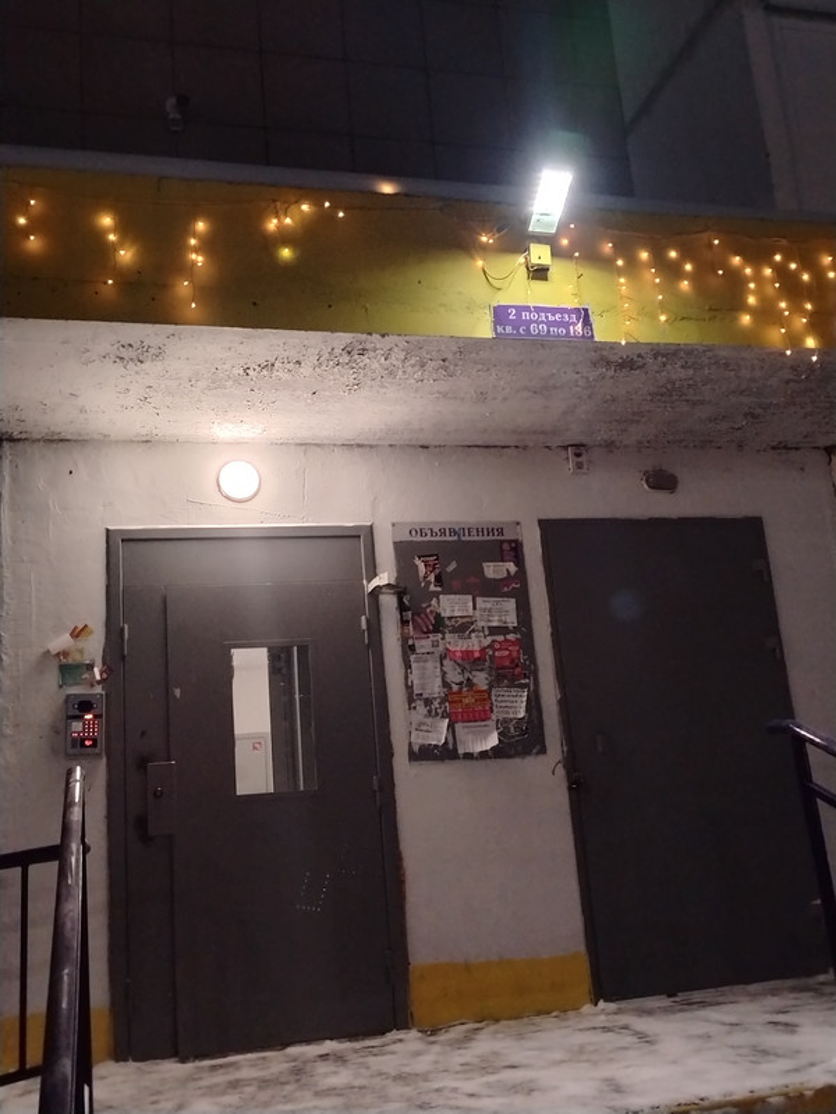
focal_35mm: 35
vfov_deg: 52.6
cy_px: 557
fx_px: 1127
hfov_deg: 40.7
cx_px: 418
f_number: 1.75
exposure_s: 1/100
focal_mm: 5.25
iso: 3597
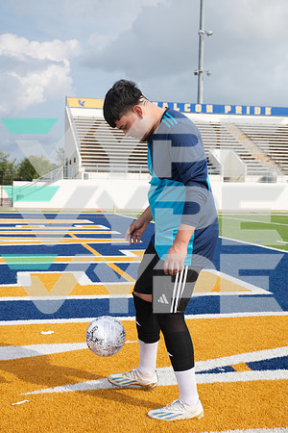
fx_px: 576
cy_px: 216
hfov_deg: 28.1
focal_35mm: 48
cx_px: 144
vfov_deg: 41.1
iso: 100
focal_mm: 48
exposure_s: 1/400
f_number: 7.1
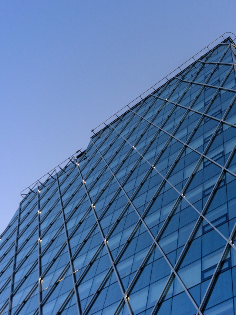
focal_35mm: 48
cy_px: 154
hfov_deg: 29.8
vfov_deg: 39.7
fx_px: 437
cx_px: 177
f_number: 4.5
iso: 400
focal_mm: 32
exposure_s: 1/400
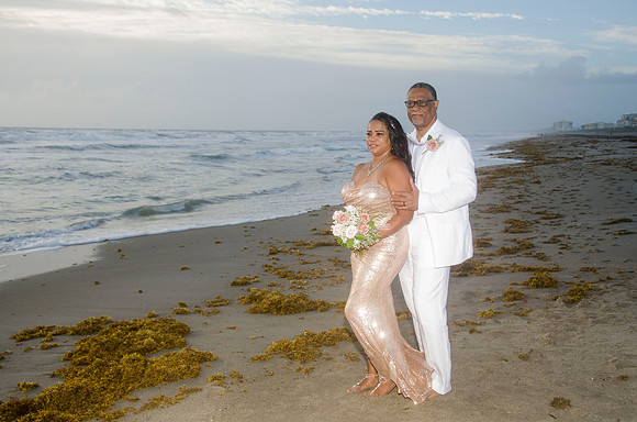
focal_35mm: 39
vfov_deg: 34.1
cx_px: 318
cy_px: 211
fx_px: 689
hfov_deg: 49.6
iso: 200
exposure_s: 1/200
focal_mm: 26
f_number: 5.6
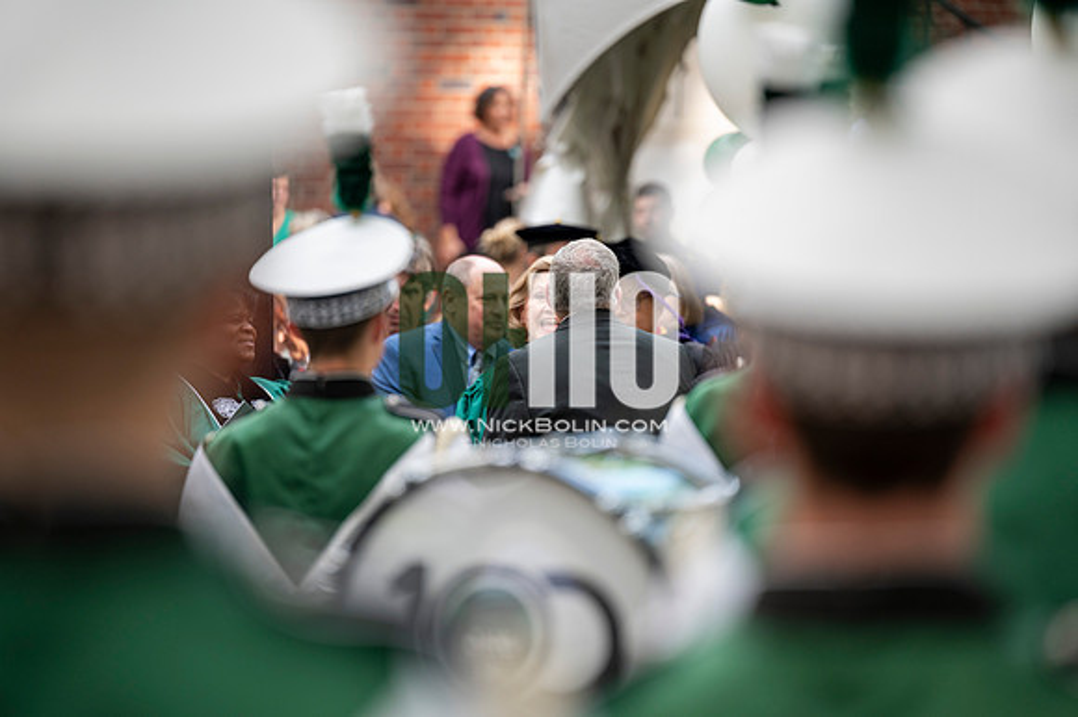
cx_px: 539
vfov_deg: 6.9
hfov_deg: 10.3
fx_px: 5985
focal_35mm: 200
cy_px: 358
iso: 800
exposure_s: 1/1000
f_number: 2.8
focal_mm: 200
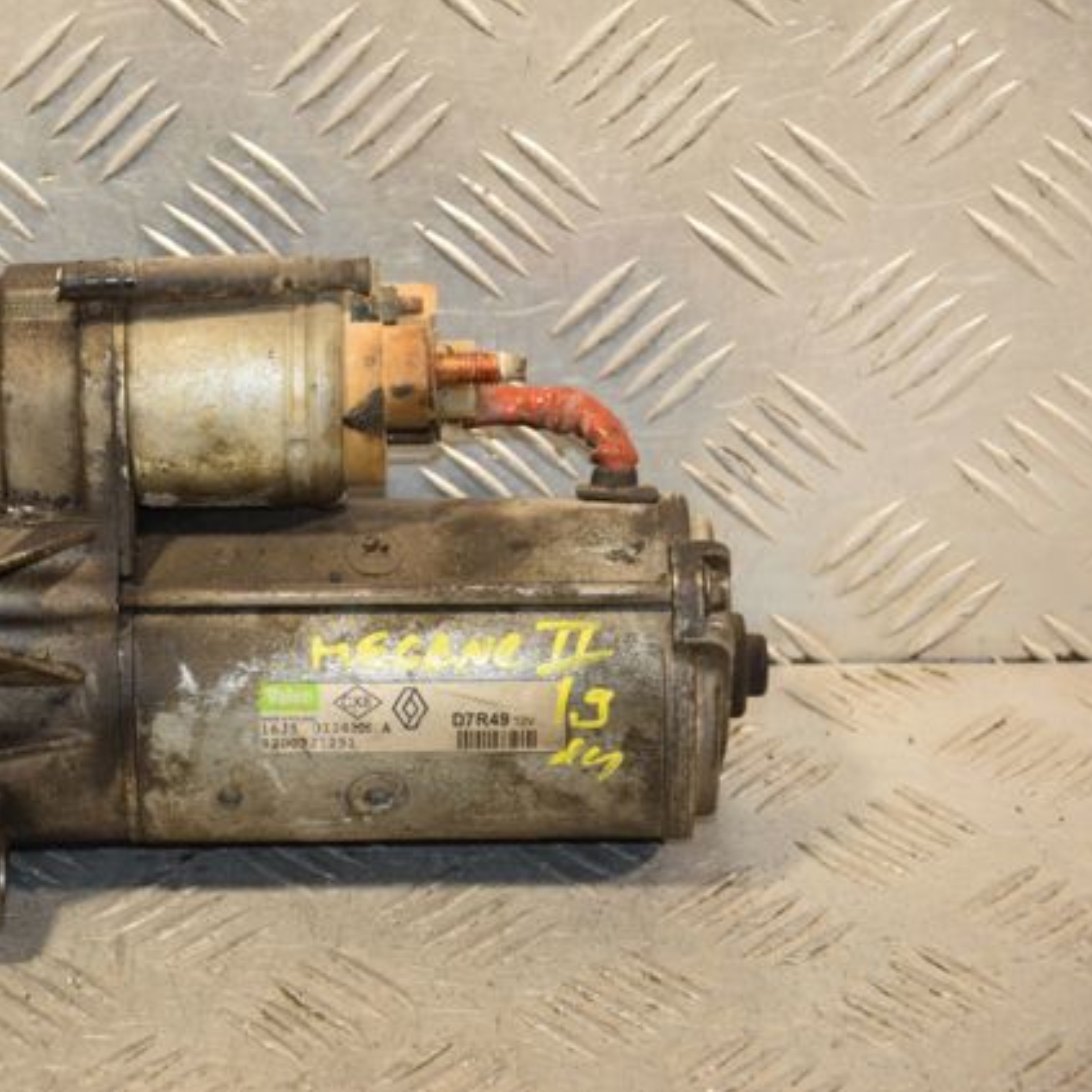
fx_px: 4818
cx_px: 289
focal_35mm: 135
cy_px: 545
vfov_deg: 12.9
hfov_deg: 12.9
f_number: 5.3
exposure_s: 1/160
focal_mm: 70
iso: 800
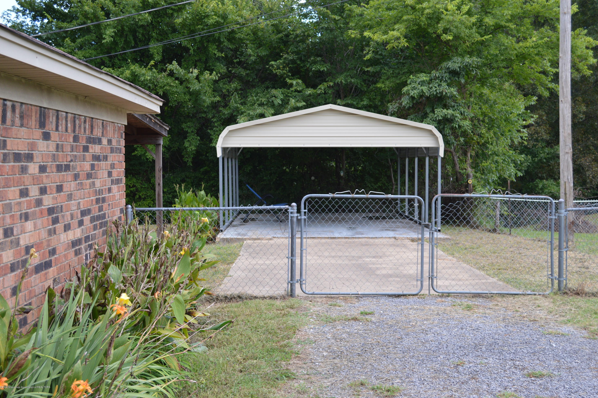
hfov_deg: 42.8
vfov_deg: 29.2
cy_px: 196
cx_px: 300
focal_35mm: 46
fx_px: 763
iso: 180
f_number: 5.6
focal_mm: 30
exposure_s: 1/125
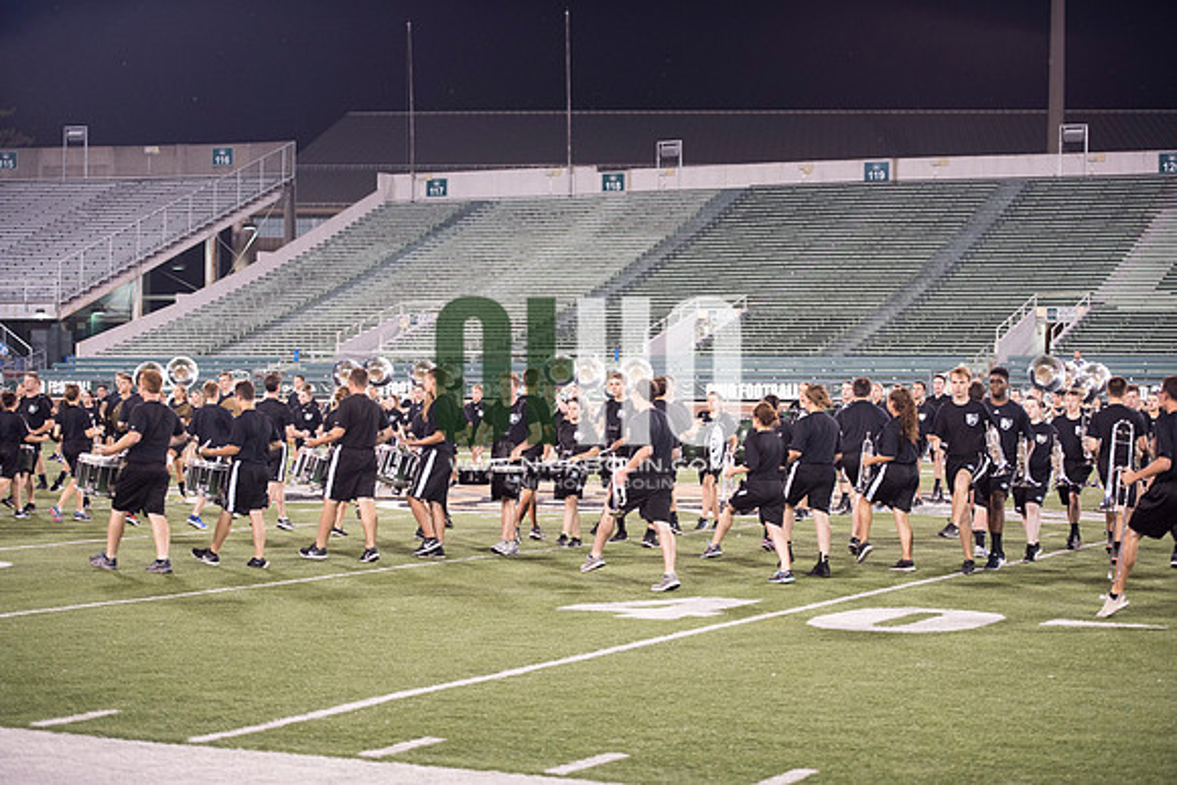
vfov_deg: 19.5
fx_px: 2289
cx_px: 588
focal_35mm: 70
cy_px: 392
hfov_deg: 28.8
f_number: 2.8
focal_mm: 70
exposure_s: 1/320
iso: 1000
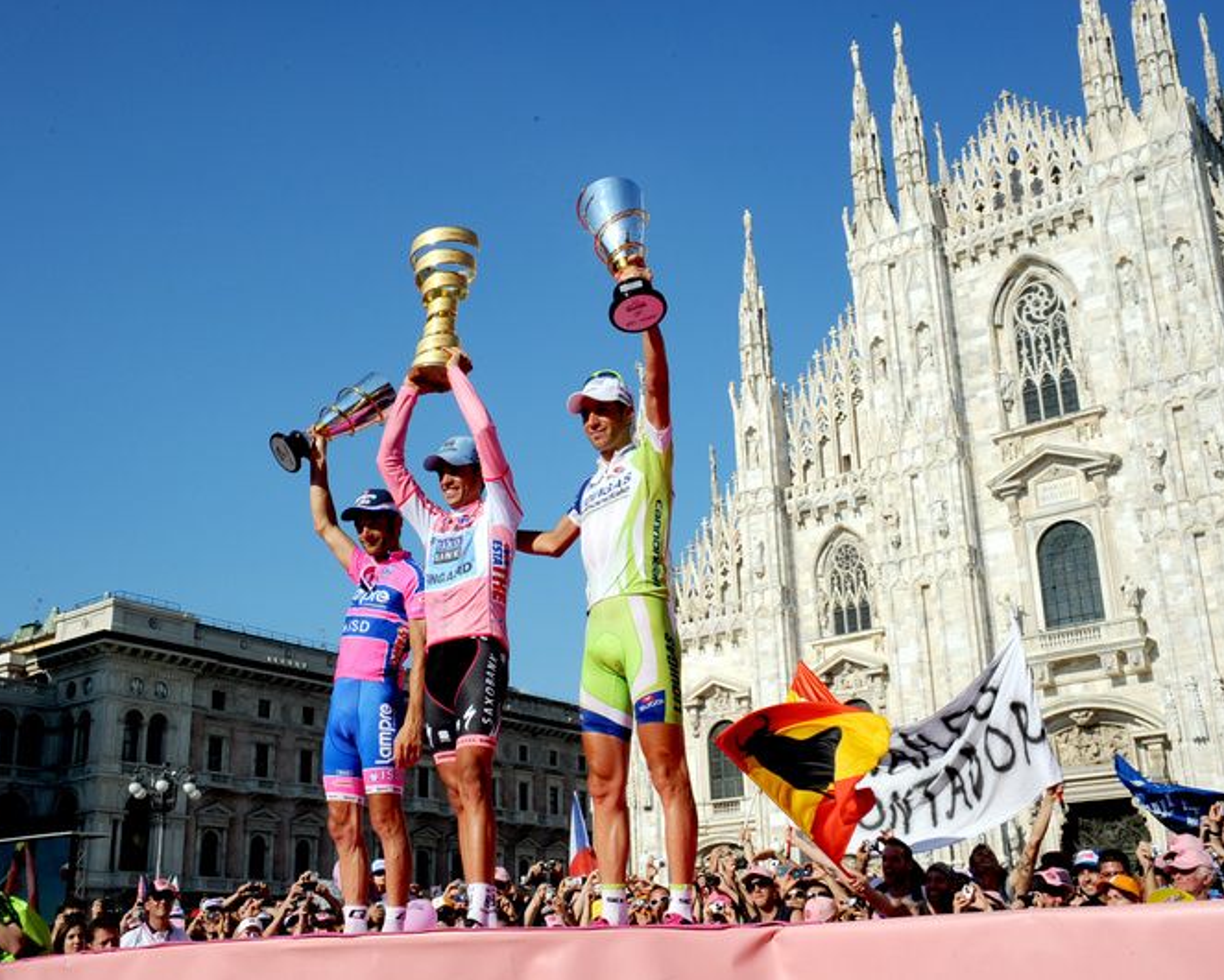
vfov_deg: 34.9
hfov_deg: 42.9
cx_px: 591
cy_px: 490
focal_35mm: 43
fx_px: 1558
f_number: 16
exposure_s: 1/400
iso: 400
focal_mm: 38
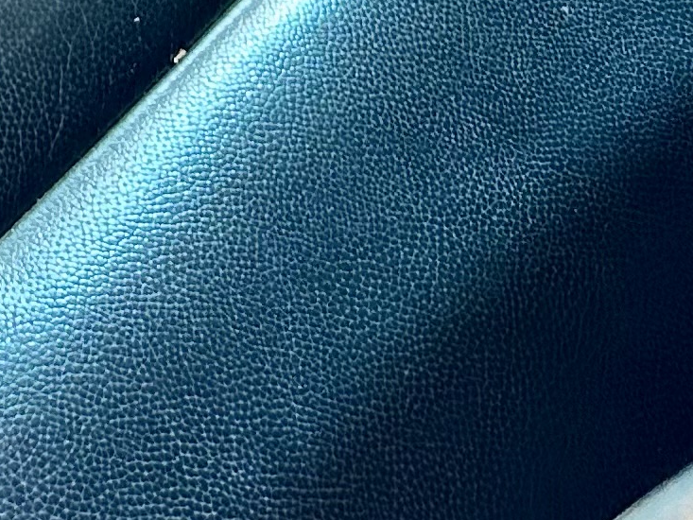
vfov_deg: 8.5
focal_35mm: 132
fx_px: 2643
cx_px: -442
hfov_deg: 13.7
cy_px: -1245
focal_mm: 6.86
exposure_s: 1/356
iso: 80
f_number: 1.78
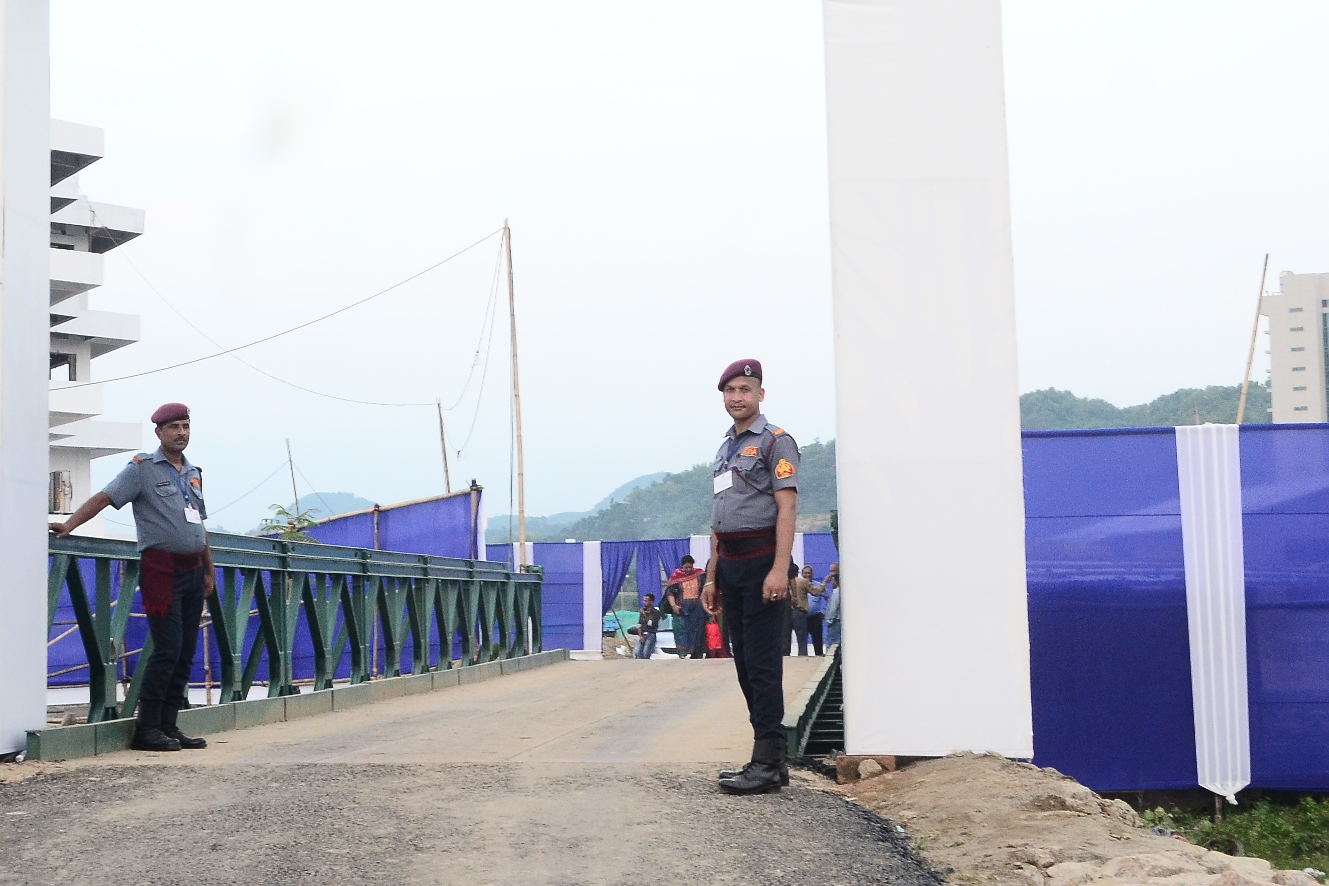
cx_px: 484
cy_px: 334
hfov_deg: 27.6
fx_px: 2695
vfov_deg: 18.6
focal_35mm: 73
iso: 800
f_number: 5.6
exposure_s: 1/125
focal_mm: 28
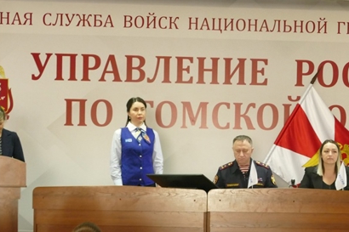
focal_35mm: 75
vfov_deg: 17.9
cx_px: 262
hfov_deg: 26.6
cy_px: 204
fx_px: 727
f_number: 3.2
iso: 1600
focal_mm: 15.02
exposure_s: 1/80
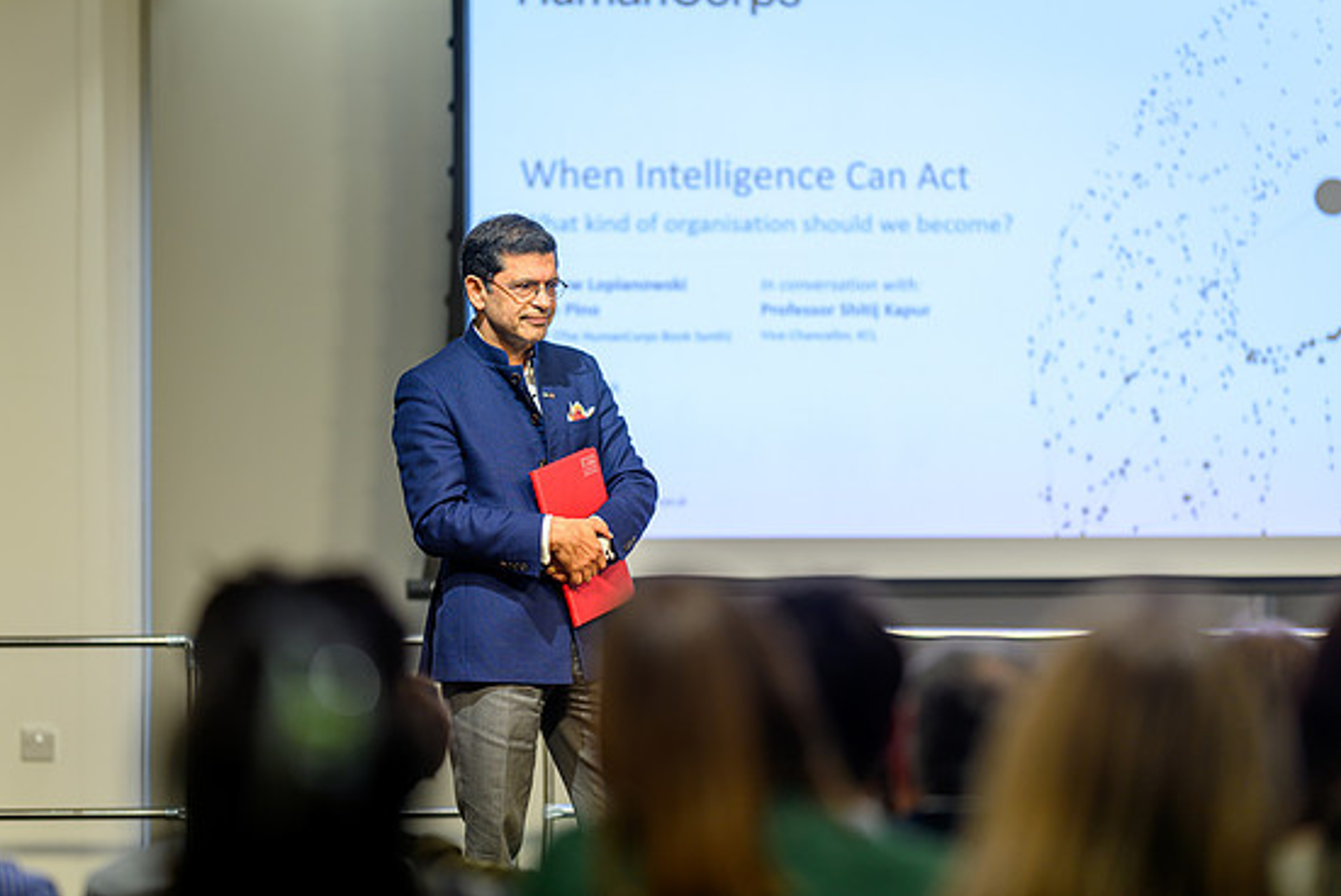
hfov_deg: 14.2
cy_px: 427
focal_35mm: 144
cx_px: 638
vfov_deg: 9.5
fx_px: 5367
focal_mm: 135
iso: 80
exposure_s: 1/125
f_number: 1.8
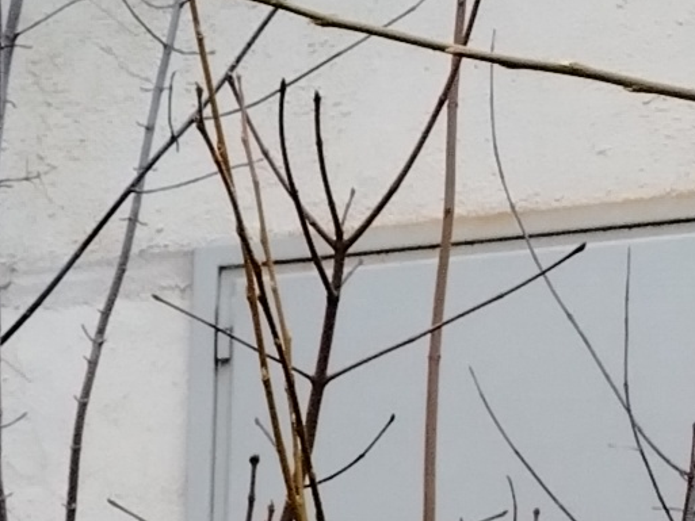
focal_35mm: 187
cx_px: -1280
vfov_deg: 7.6
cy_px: 1016
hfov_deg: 8.9
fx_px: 3755
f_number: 1.75
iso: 534
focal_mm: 5.25
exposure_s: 1/100
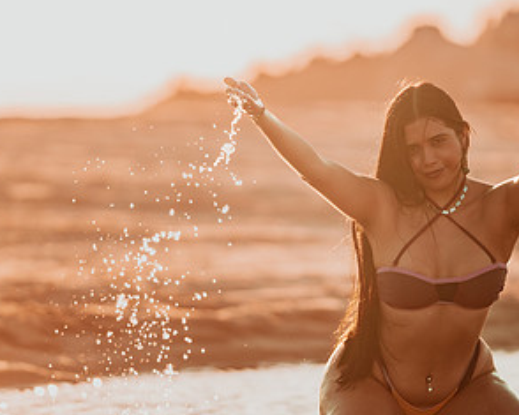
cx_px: 288
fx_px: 4054
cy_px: 248
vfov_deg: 5.9
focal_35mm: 264
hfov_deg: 7.3
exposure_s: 1/5000
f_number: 1.8
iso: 100
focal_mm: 135
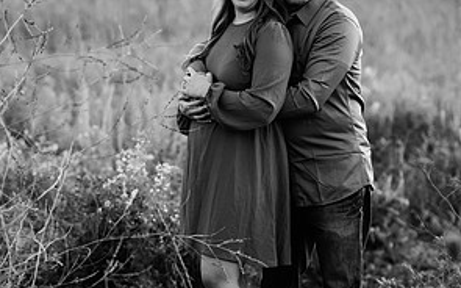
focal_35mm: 132
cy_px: 138
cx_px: 232
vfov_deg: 9.9
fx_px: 1657
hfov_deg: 15.8
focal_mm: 85
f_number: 2.5
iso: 500
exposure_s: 1/200
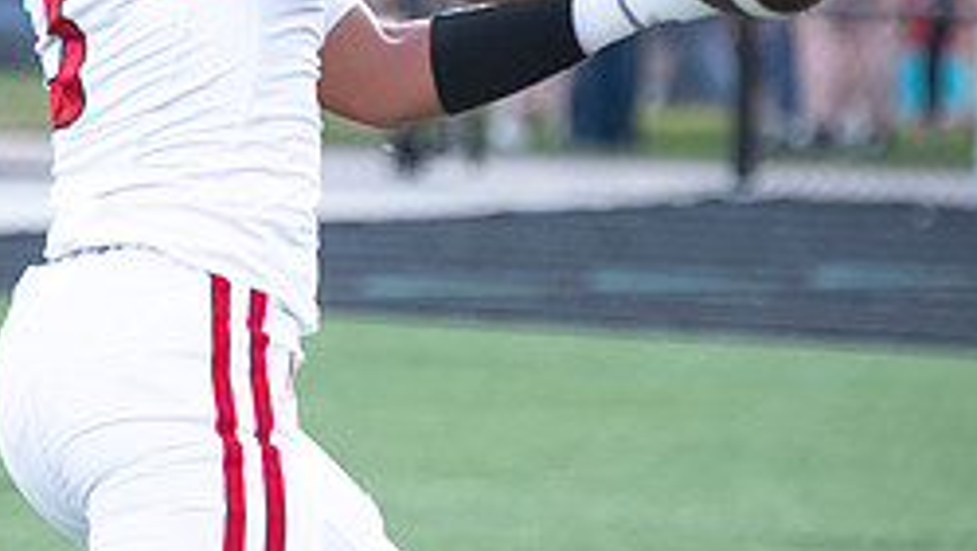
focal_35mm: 608
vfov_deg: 2.0
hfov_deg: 3.5
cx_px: 270
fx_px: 15761
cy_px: 25
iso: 4000
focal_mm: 250
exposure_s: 1/800
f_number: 5.6
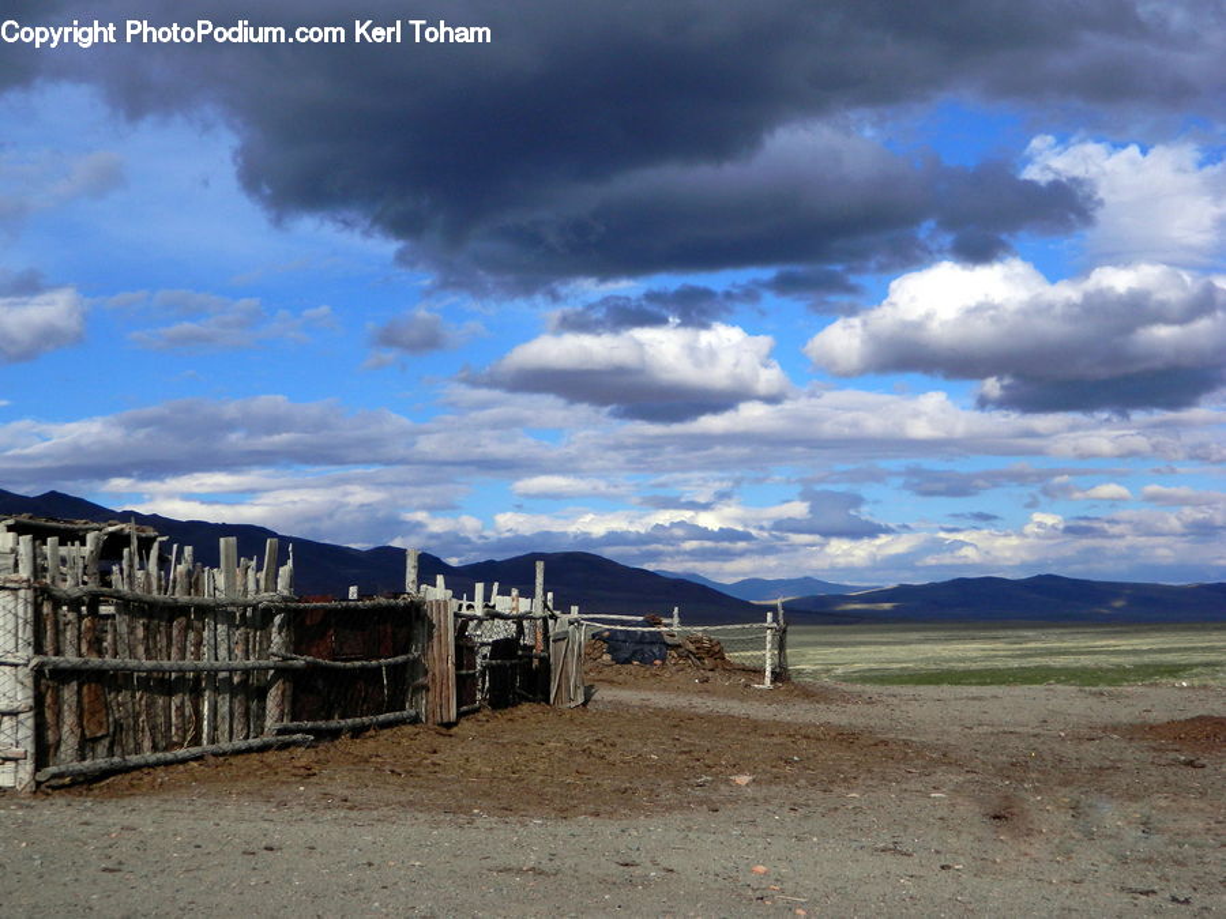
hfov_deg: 33.8
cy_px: 460
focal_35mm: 57
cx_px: 613
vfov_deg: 25.7
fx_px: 2019
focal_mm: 10.2
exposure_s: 1/200
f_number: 10.7
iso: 80
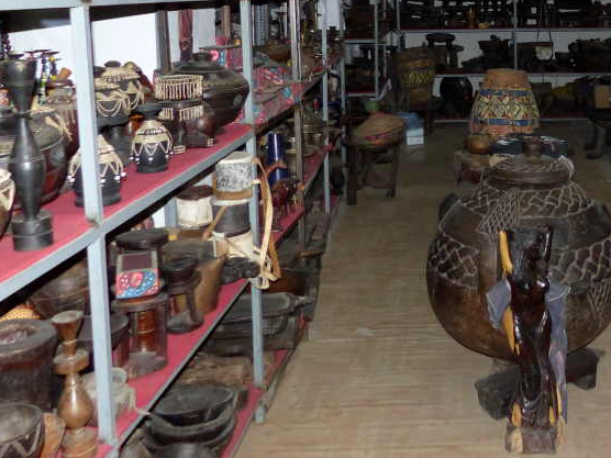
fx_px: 794
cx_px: 520
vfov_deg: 30.9
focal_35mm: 45
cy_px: 56
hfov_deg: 39.8
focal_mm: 4.5
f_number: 2.8
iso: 400
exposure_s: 1/60
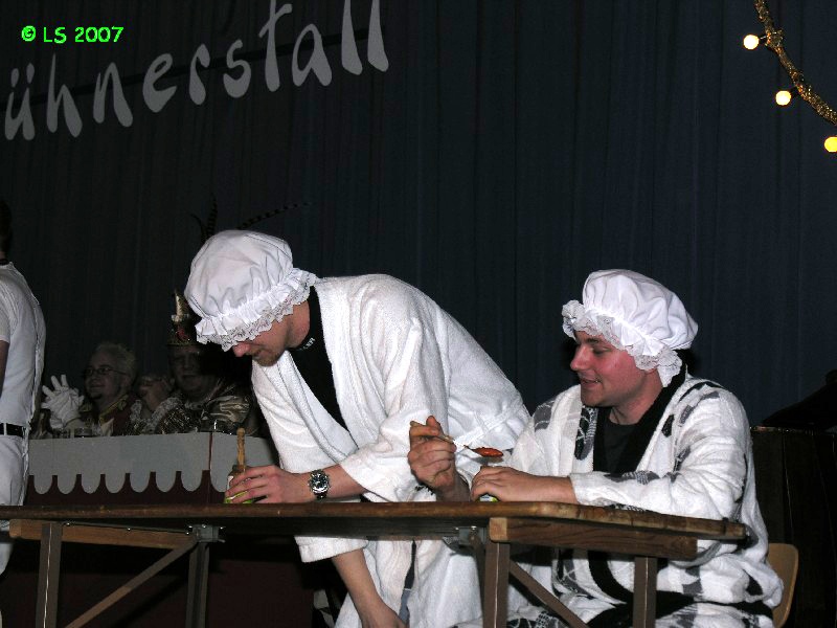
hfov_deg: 18.9
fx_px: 2515
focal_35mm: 104
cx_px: 418
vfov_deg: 14.2
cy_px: 314
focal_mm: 26.5
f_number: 4.2
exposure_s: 1/120
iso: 50
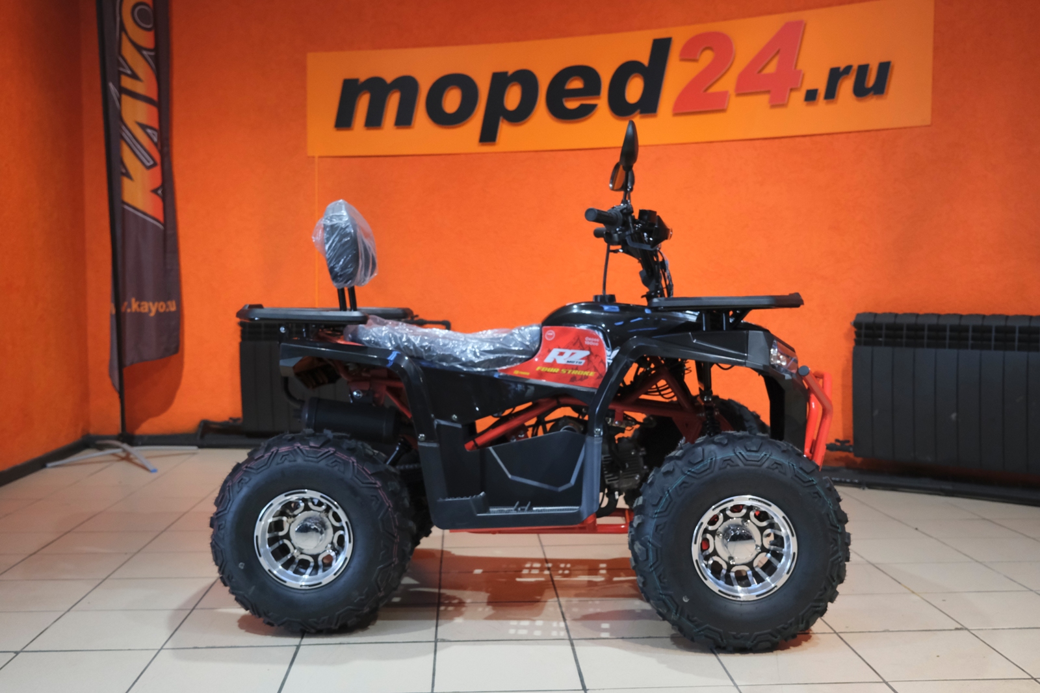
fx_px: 1011
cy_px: 346
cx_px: 520
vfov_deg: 37.9
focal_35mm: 35
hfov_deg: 54.4
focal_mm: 23.5
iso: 3200
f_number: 4
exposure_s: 1/200
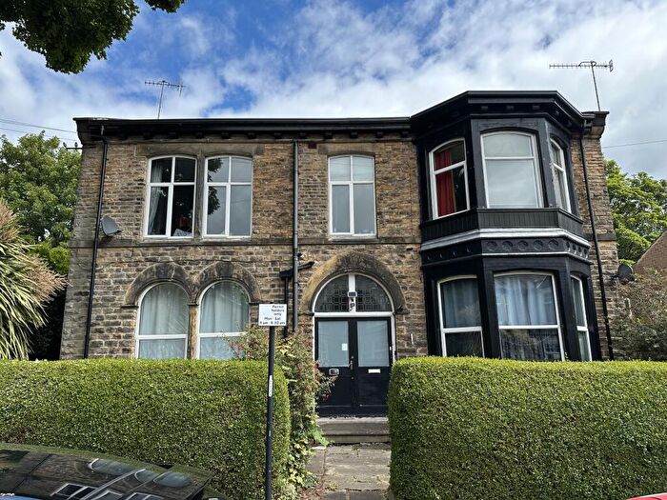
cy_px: 250
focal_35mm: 24
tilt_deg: +13.1
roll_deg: +0.9
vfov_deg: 56.8
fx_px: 462
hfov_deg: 71.6
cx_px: 334
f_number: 1.78
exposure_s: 1/2591
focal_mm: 6.86
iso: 80
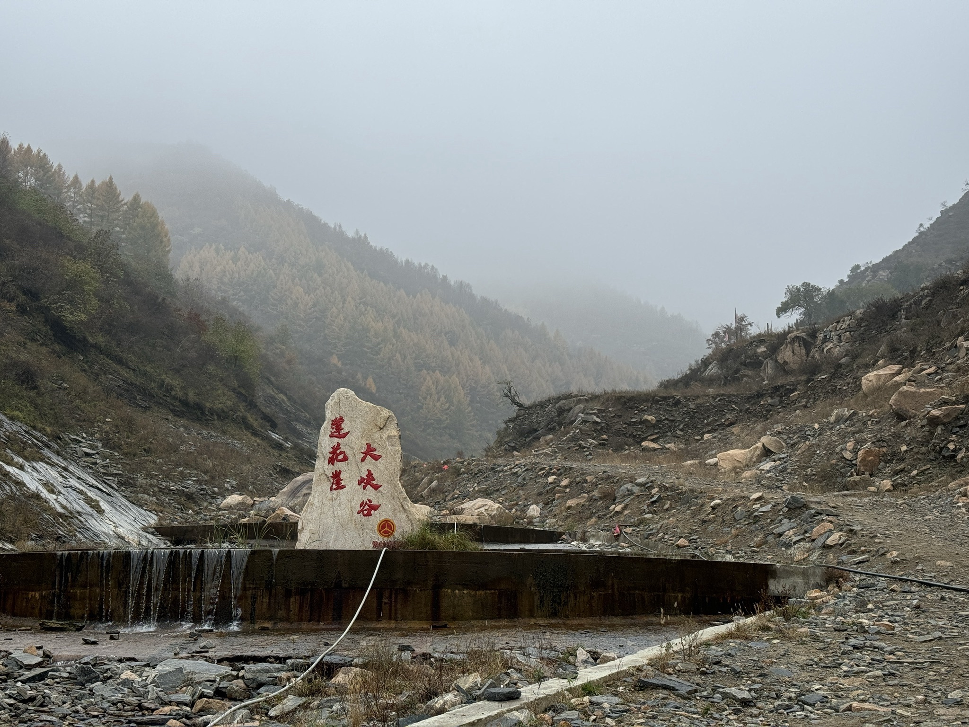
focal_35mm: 48
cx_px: 484
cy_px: 364
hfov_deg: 39.7
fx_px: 1344
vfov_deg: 30.3
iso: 64
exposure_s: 1/1339
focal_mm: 6.76
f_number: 1.78
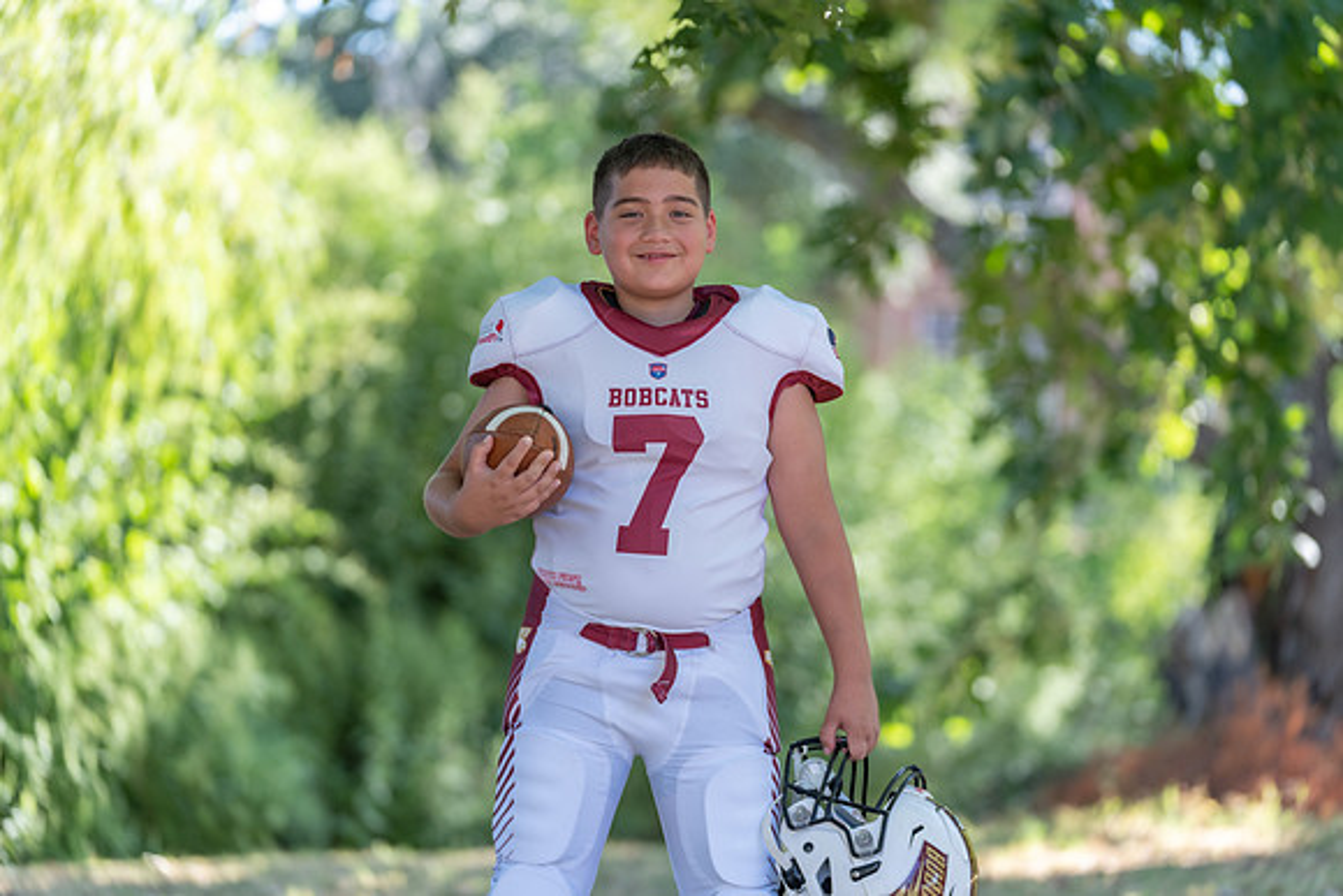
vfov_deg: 10.7
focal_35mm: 128
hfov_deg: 16.0
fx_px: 4776
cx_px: 672
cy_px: 448
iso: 200
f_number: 2.8
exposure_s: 1/320
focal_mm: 128
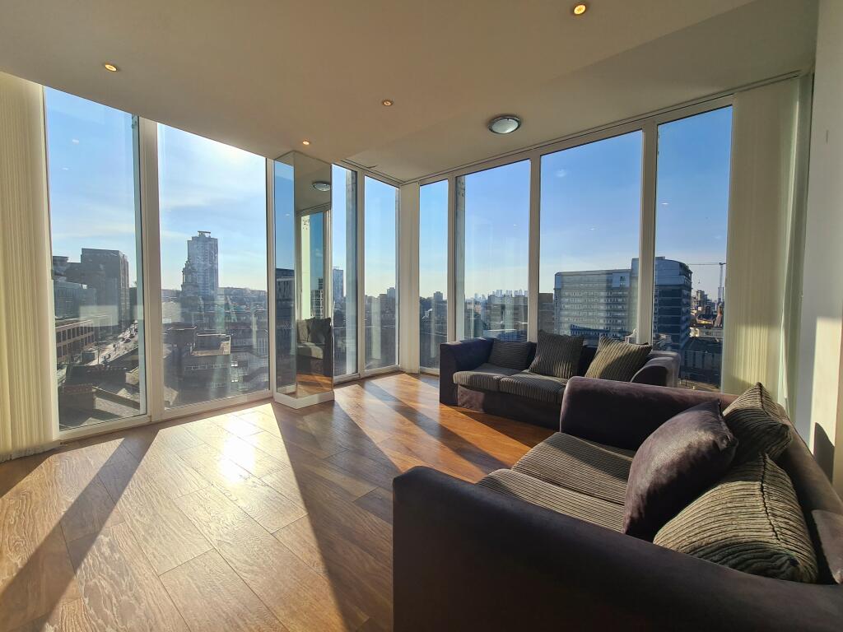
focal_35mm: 13
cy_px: 316
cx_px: 422
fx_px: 317
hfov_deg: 106.2
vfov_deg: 89.9
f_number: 2.2
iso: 64
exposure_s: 1/2500
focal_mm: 2.22
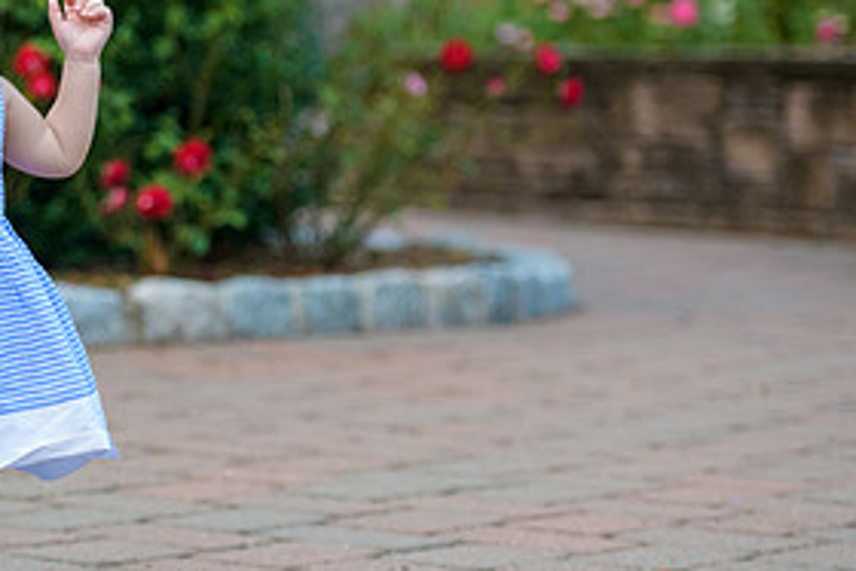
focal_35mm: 203
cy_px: 139
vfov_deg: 6.8
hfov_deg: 10.0
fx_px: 4829
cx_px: -12
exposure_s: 1/200
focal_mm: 98
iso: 800
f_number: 3.2
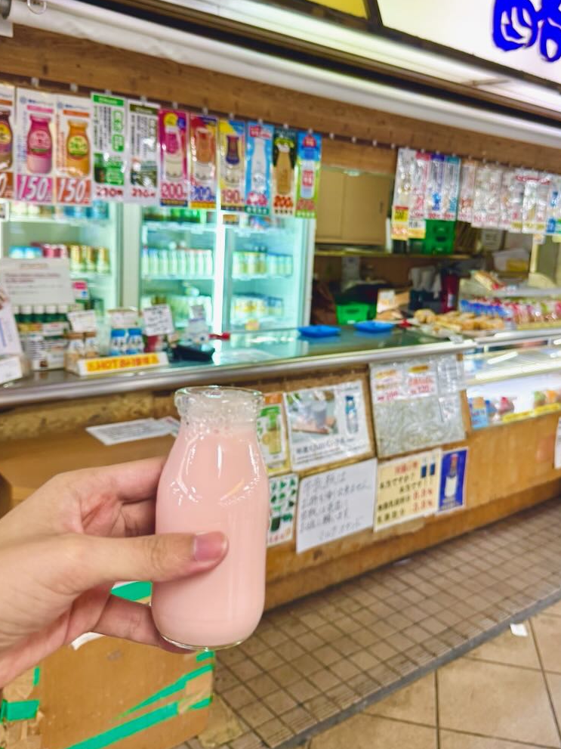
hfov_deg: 45.3
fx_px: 670
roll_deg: -4.8
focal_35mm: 31
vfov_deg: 58.2
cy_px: 330
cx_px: 317
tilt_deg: -9.9
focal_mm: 6.76
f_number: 1.78
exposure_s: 1/100
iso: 200
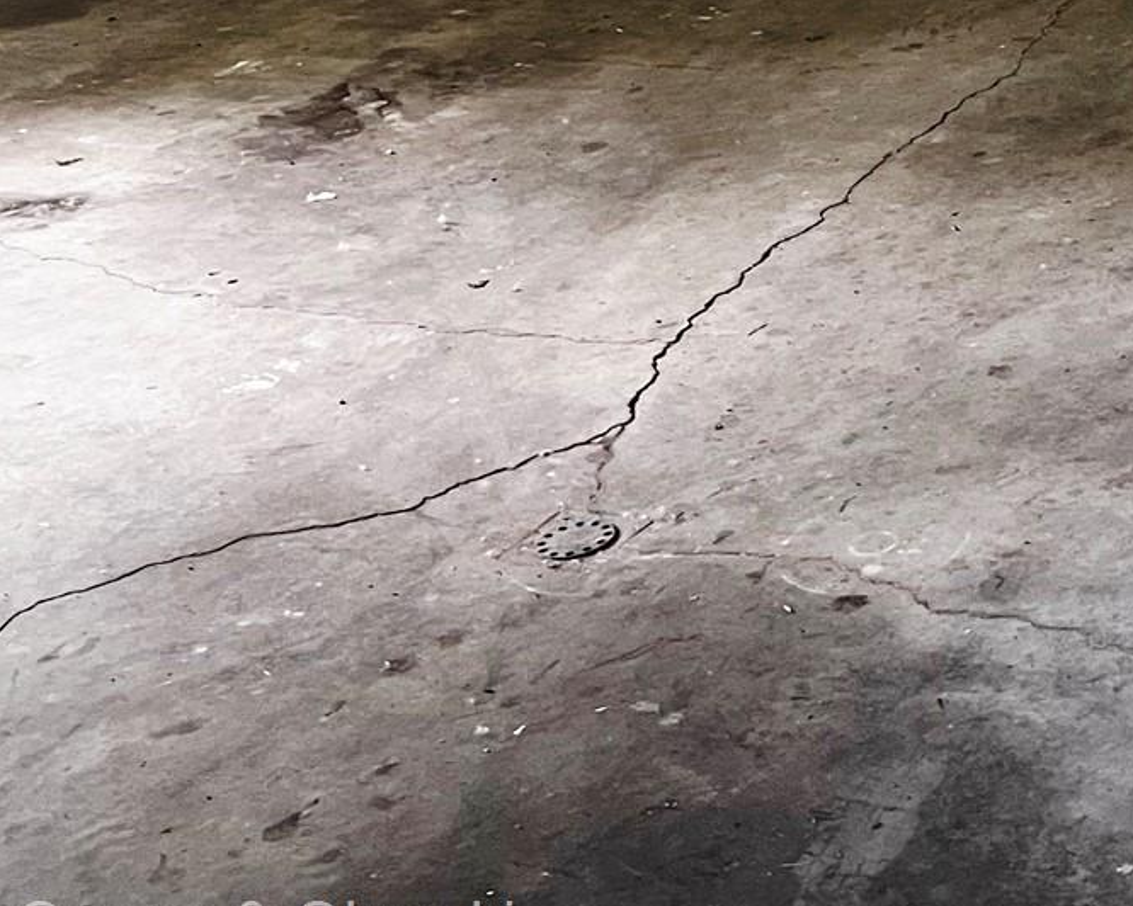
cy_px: -333
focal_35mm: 78
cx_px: 1412
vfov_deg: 18.1
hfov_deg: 22.3
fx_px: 2616
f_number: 1.5
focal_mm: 5.7
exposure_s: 1/60.2
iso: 200
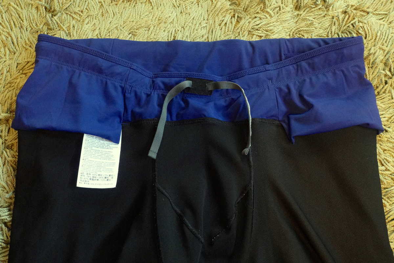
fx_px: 449
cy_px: 132
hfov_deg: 47.4
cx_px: 197
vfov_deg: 32.6
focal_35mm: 41
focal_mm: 14.9
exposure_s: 1/15
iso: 5000
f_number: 5
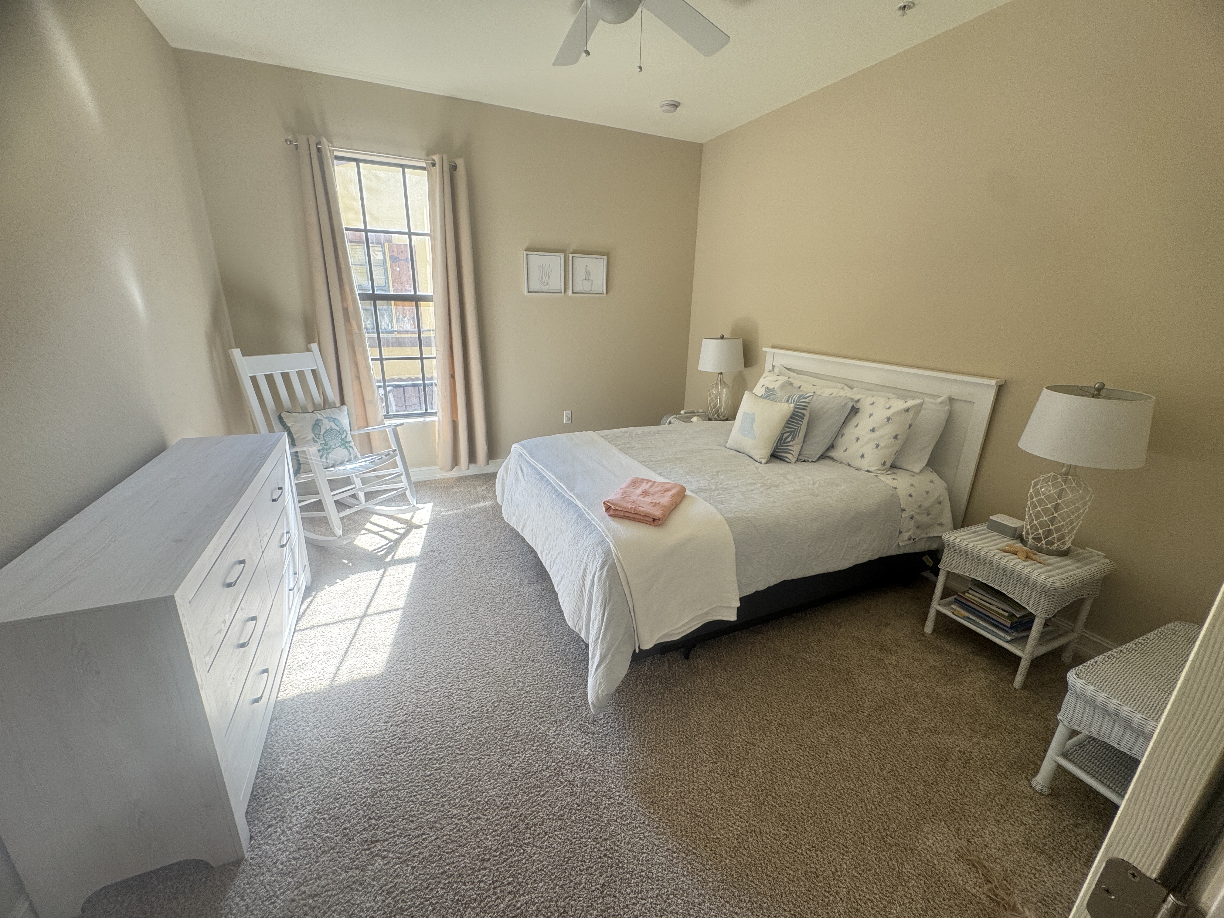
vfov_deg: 85.7
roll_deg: -2.0
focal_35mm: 14
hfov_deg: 102.1
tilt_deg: -18.9
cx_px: 612
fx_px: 495
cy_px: 459
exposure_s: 1/99
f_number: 2.2
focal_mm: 2.22
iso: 100
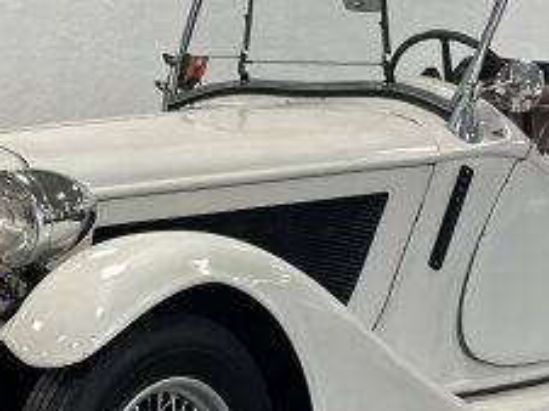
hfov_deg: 14.5
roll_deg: +0.2
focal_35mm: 136
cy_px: 350
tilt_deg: -9.2
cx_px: 250
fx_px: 2155
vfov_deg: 10.8
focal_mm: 6.86
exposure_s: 1/100
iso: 160
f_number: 1.78
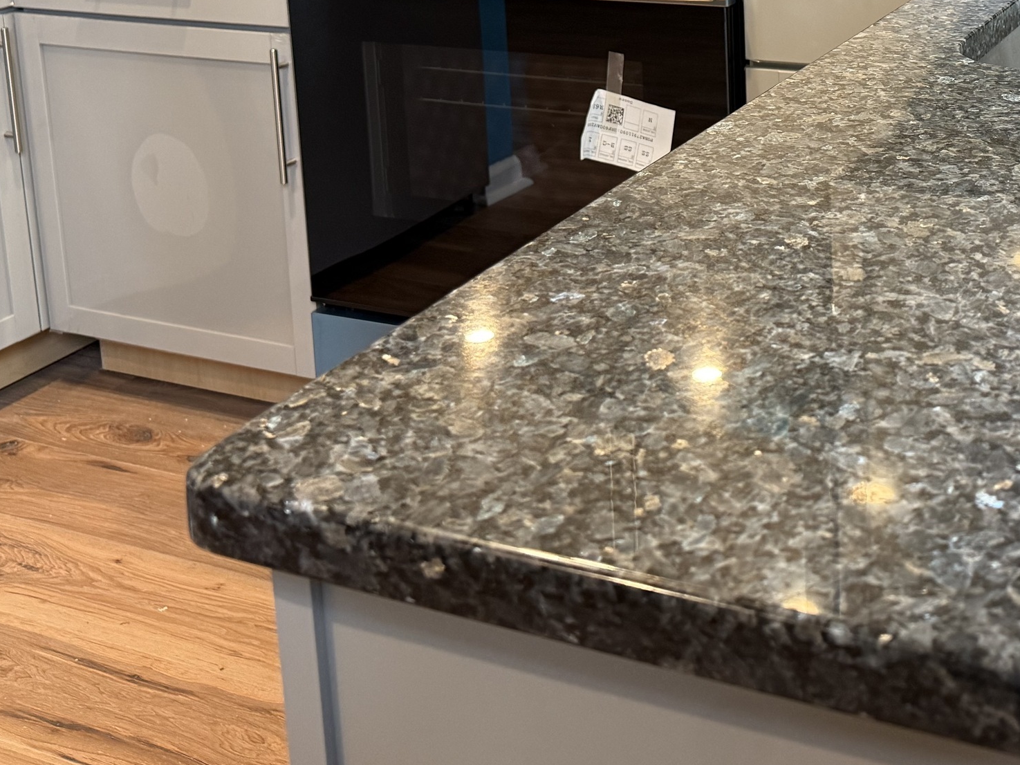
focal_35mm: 50
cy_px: -21
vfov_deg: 27.3
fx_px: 1473
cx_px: 735
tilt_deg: -9.8
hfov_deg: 37.5
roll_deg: +1.8
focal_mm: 6.76
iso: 250
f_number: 1.78
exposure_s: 1/60
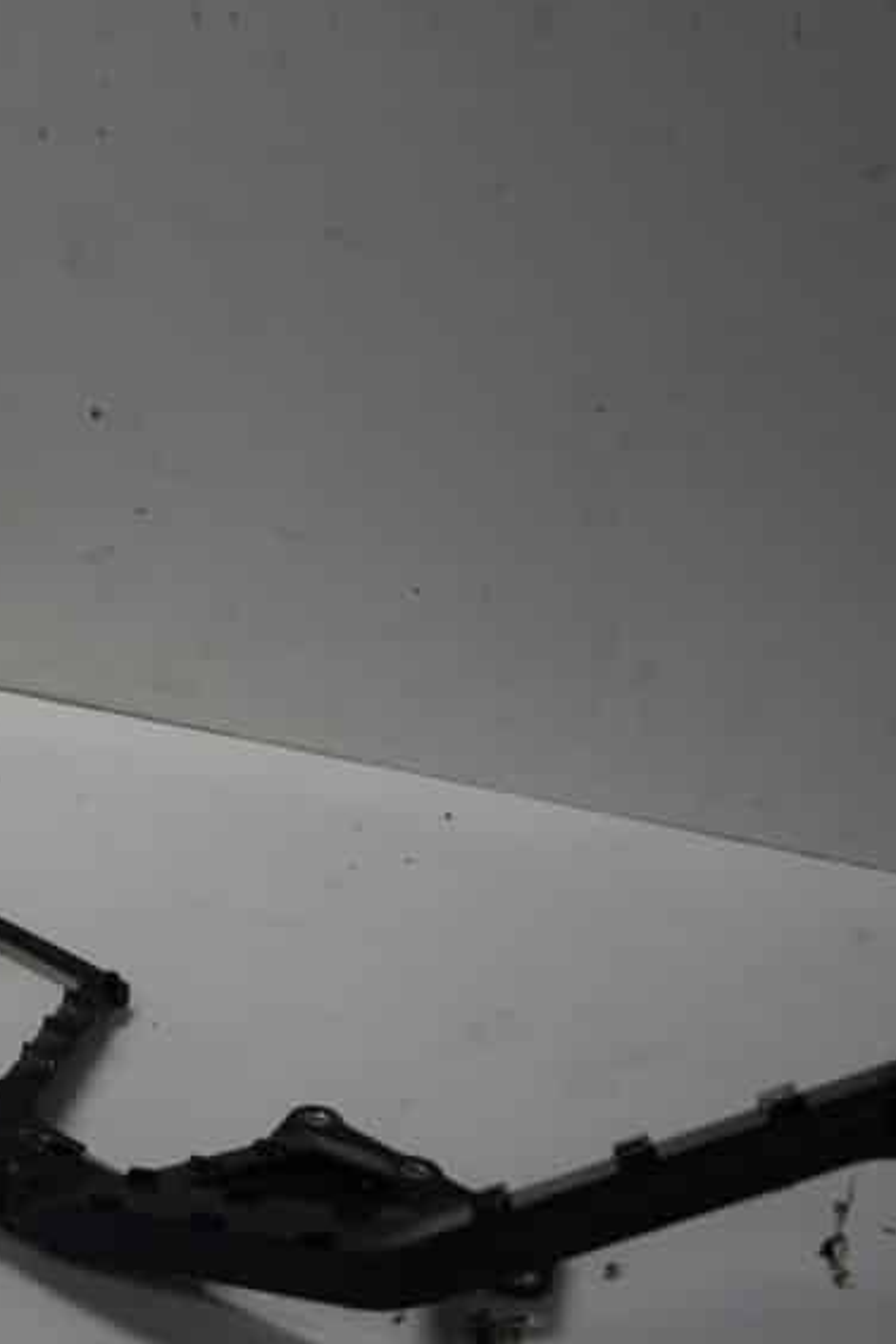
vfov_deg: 40.2
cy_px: 807
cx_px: -76
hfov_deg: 25.6
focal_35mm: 49
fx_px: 1829
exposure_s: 1/80
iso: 100
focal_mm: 18
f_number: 5
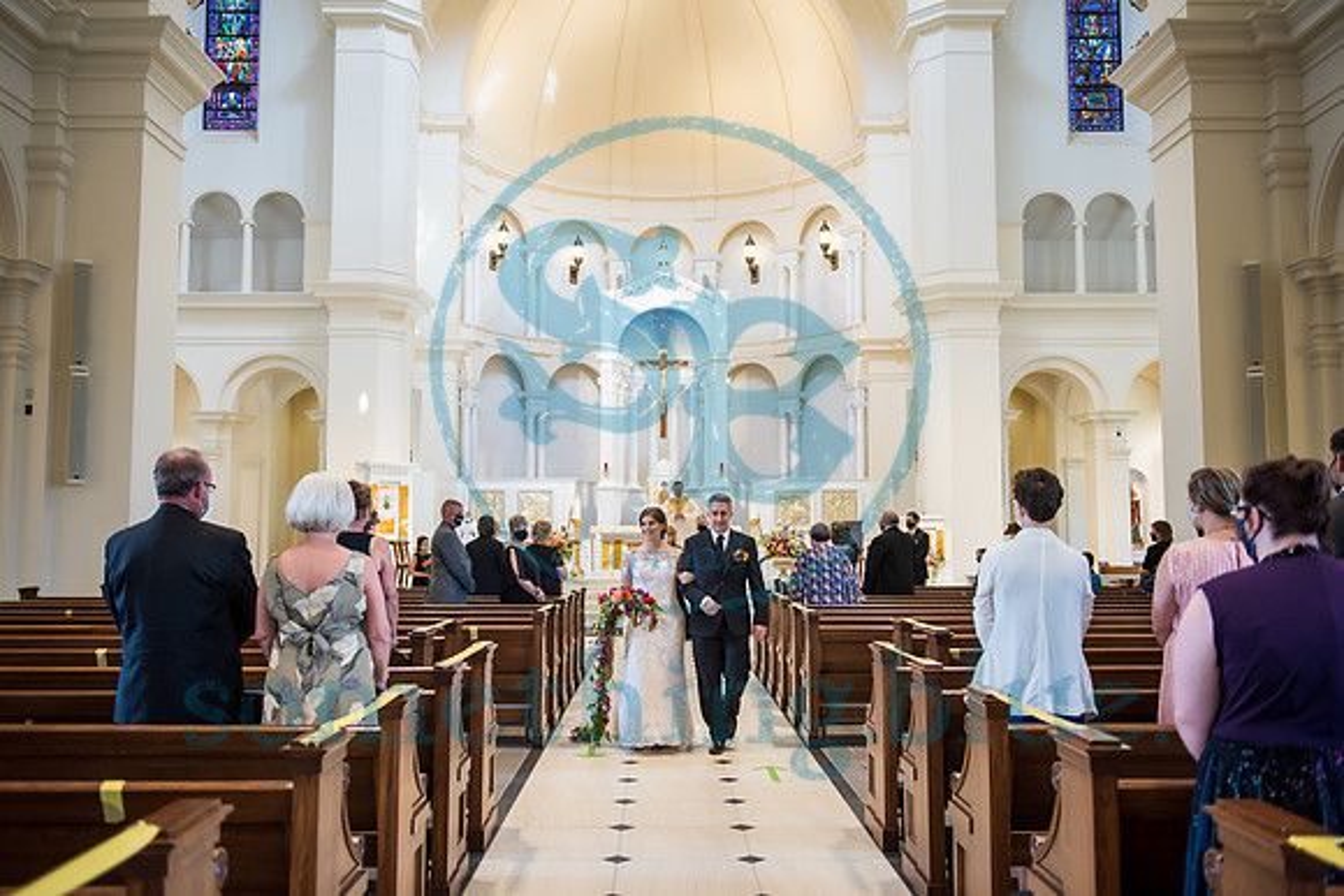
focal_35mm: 33
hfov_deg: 57.7
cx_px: 664
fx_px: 1221
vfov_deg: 40.3
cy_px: 448
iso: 1000
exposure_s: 1/200
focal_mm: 32
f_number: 2.8
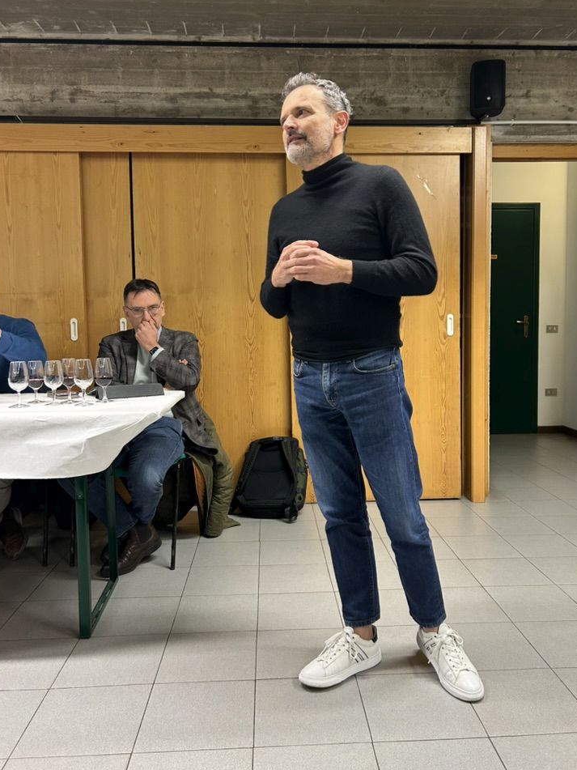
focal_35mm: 28
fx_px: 622
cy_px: 357
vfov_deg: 63.4
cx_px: 303
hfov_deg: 49.7
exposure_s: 1/50
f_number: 1.5
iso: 125
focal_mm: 5.7
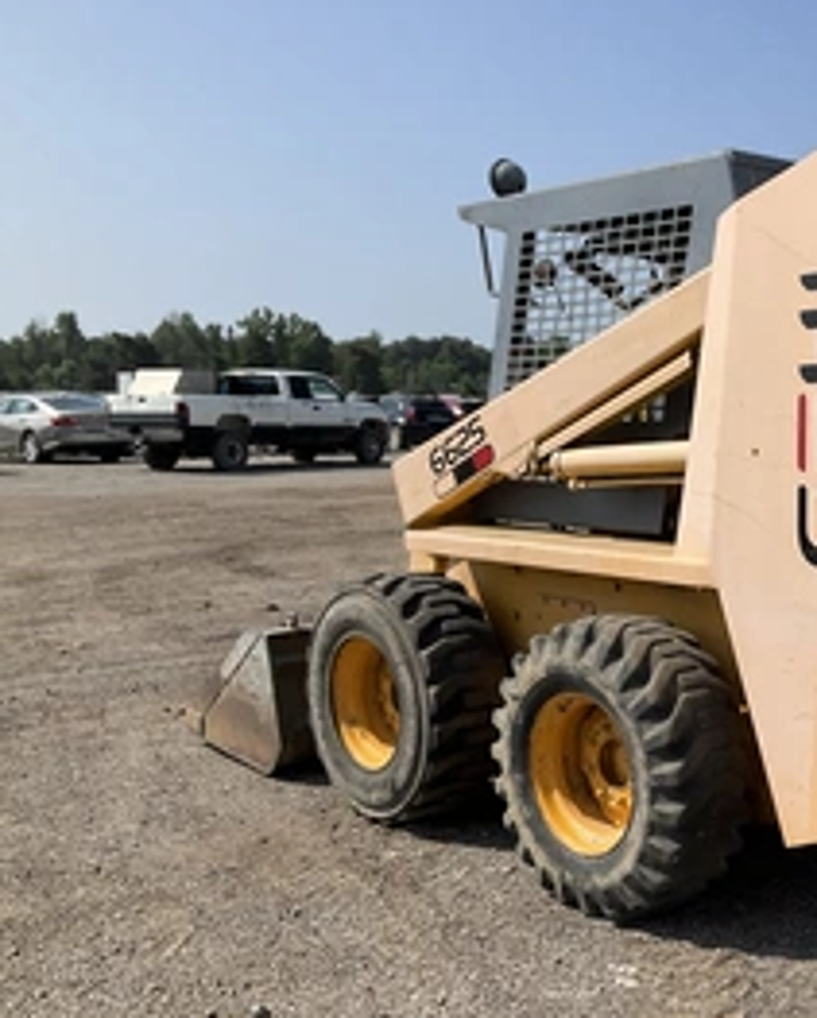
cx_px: 701
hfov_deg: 33.5
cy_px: 542
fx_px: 1297
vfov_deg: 42.8
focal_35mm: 43
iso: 25
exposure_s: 1/2320
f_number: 1.8
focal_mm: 3
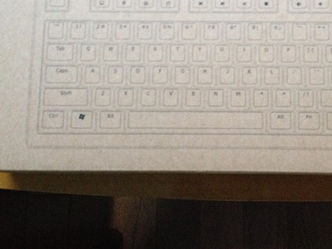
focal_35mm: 64
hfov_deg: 29.9
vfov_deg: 22.6
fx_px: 613
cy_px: 56
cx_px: 240
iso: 400
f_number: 2.4
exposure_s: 1/15
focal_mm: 4.28
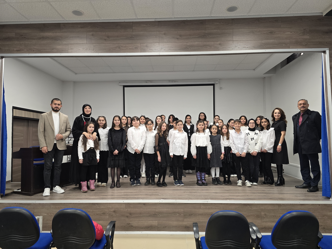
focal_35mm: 23
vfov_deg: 58.9
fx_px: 221
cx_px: 166
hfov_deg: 73.9
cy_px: 124
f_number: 1.7
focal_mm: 6.3
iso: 250
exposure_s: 1/100
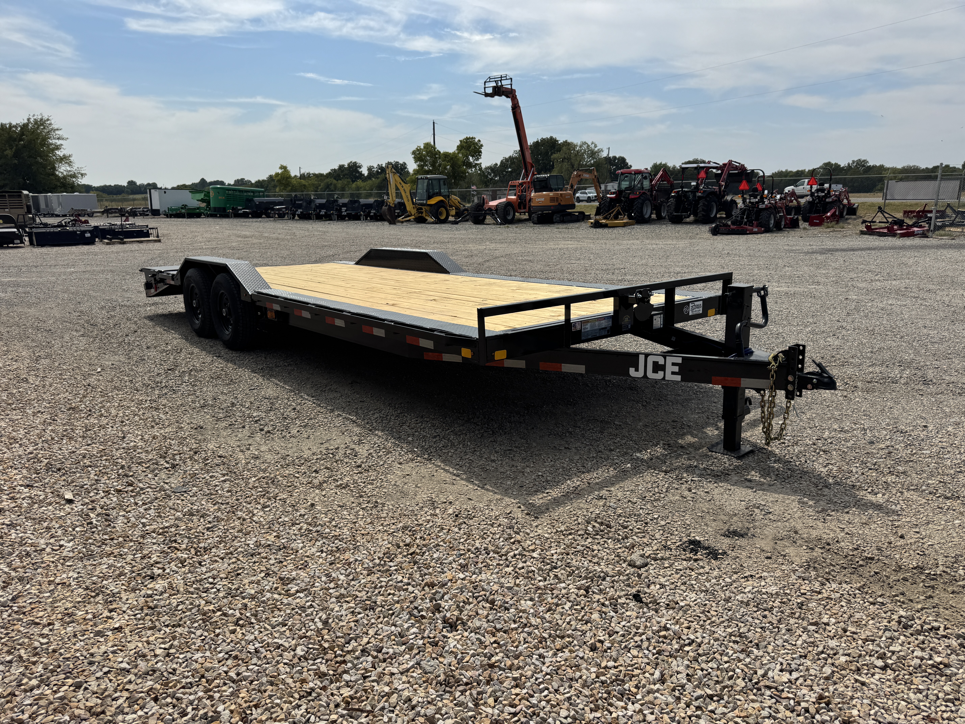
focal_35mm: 24
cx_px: 482
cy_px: 362
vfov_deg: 56.8
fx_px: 669
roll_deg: -1.3
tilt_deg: -12.3
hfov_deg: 71.6
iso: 80
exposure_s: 1/7092
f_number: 1.78
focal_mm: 6.76
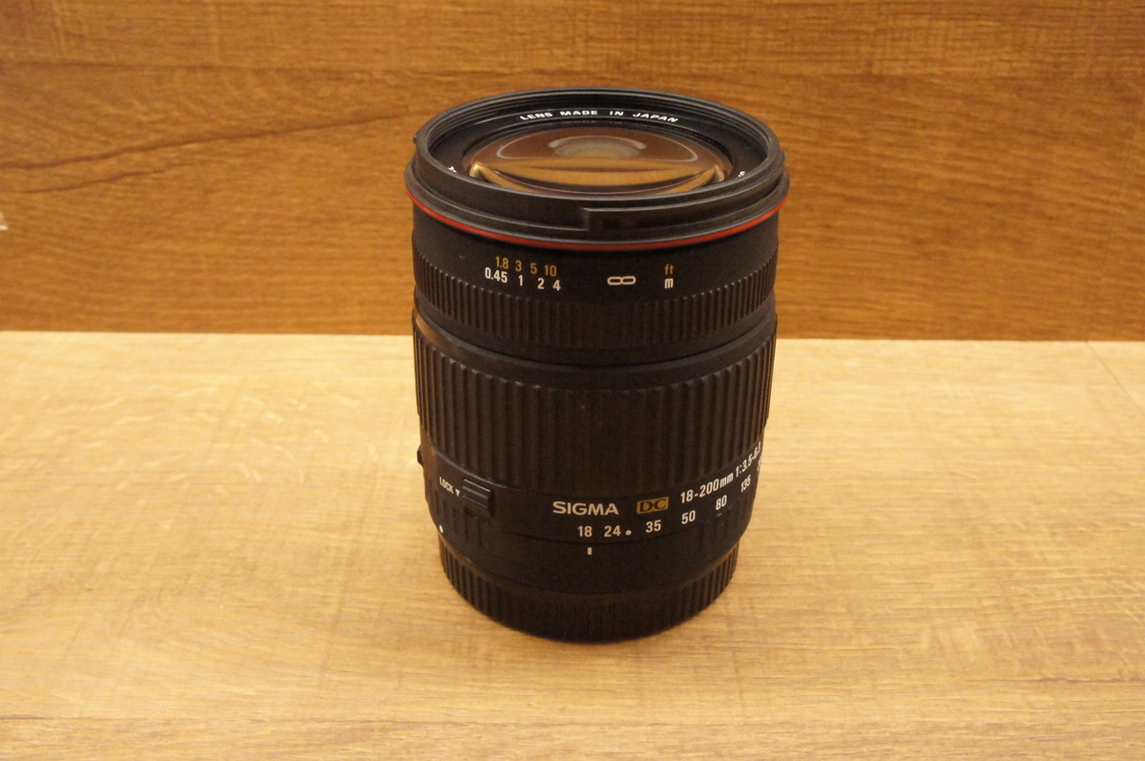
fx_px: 1191
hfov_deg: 51.3
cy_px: 380
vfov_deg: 35.4
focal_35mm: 38
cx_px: 572
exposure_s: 1/80
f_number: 14
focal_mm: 25
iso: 6400
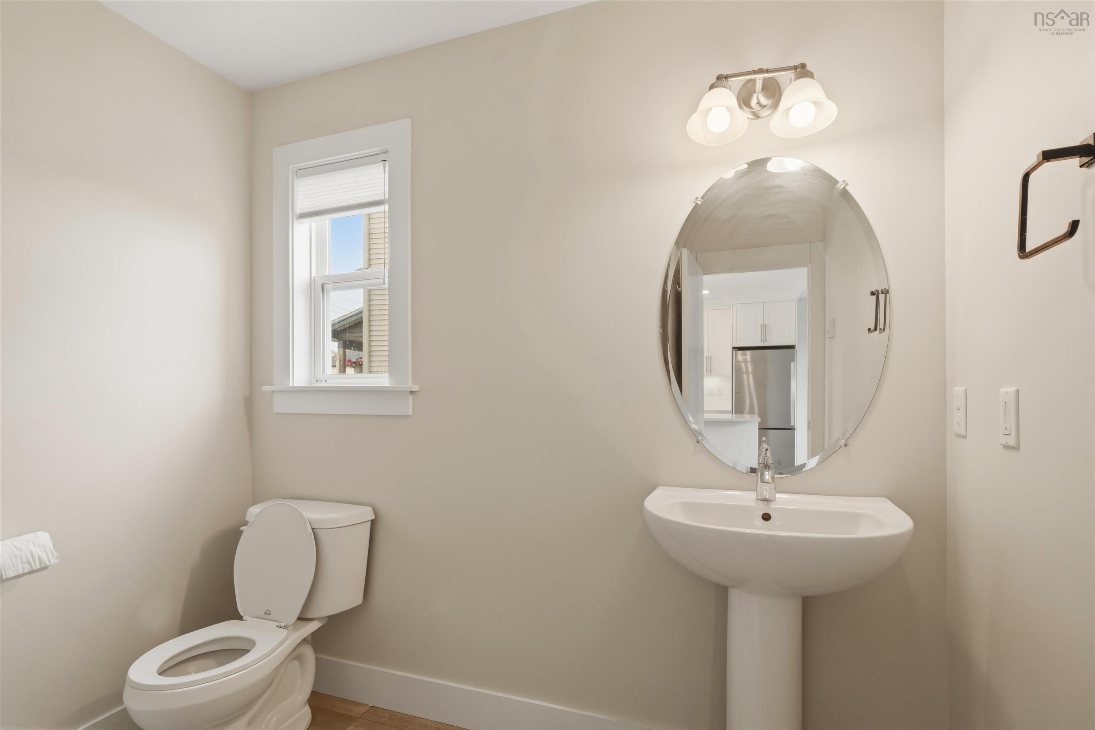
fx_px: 487
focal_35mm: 16
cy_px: 365
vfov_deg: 73.7
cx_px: 548
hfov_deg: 96.7
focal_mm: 16
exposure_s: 1/30
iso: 100
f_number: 8
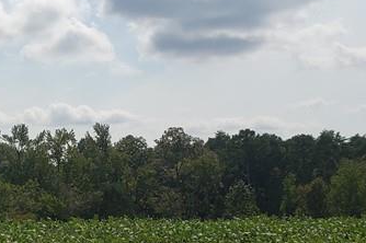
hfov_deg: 22.9
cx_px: -46
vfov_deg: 16.4
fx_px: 843
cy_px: 140
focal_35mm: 83
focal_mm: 4.3
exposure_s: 1/5090
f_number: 2.4
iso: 50
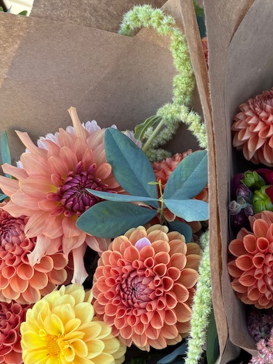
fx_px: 558
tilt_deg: -47.3
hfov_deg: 26.9
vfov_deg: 36.1
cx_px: 223
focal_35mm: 53
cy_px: 206
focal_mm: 5.96
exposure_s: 1/168
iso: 50
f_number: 1.6
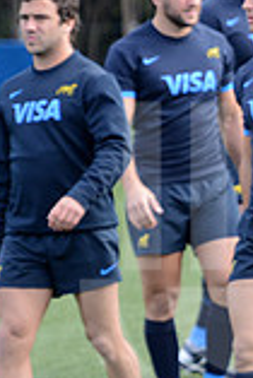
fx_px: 6616
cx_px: 667
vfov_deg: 3.3
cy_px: 283
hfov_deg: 2.2
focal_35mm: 629
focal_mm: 170
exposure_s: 1/800
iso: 800
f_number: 4
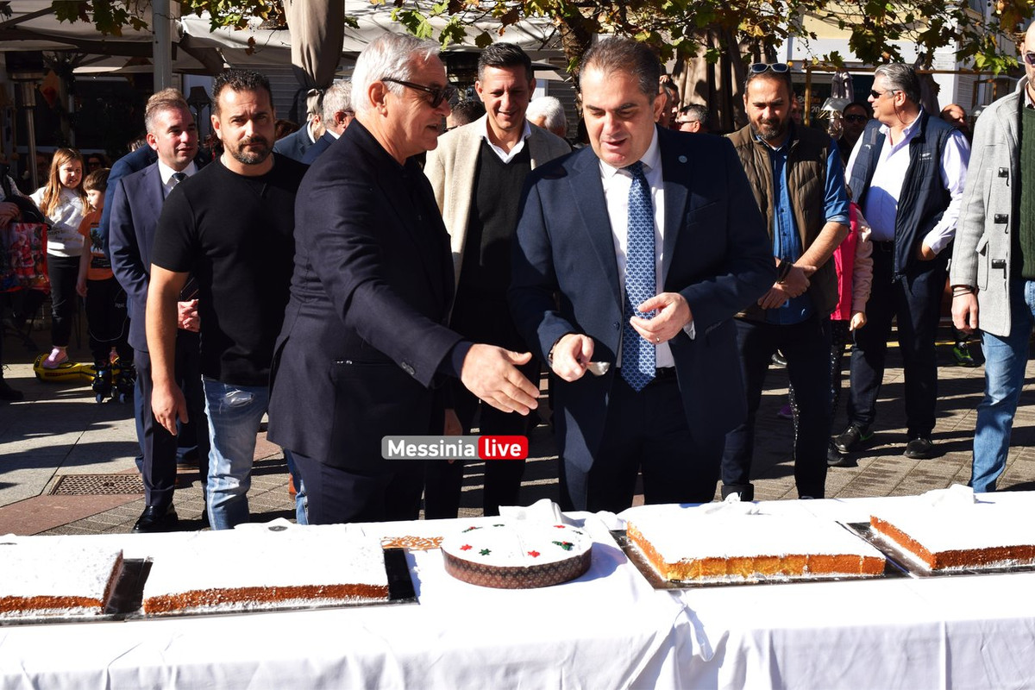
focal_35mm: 48
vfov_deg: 28.1
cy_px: 345
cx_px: 518
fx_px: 1380
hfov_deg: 41.1
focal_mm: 32
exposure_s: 1/200
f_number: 10
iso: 100
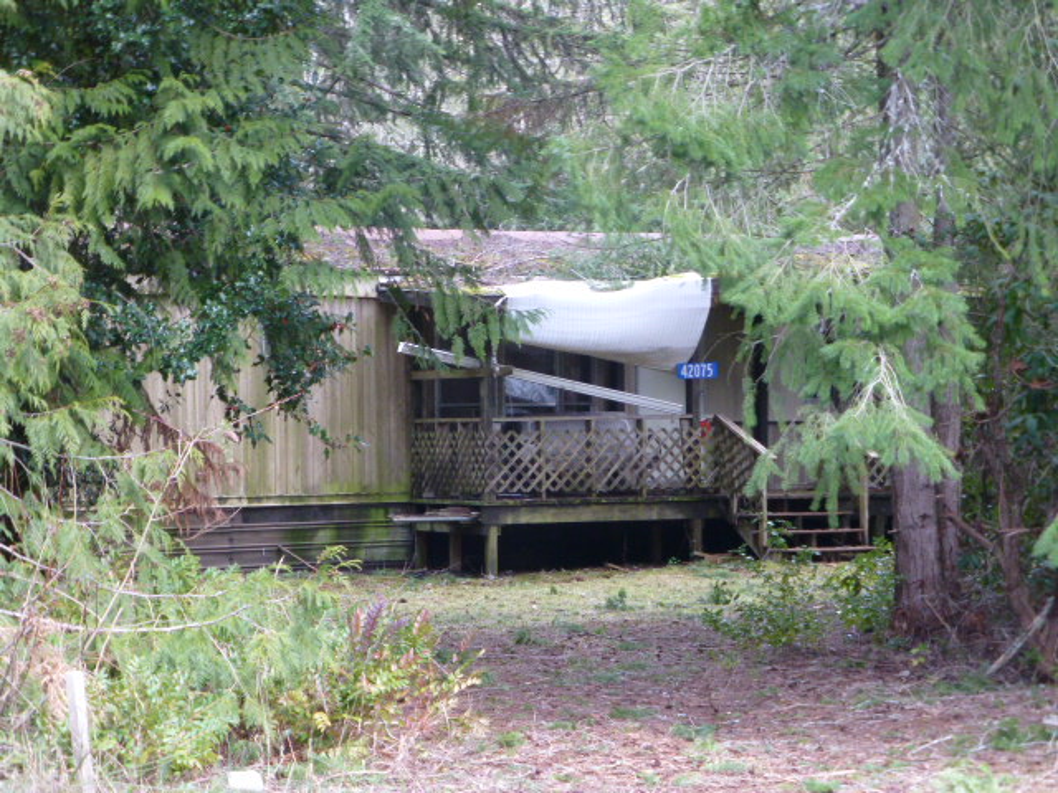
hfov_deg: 17.1
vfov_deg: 12.9
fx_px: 3515
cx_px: 529
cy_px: 396
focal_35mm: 115
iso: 400
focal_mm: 20.6
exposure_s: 1/30
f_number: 5.3
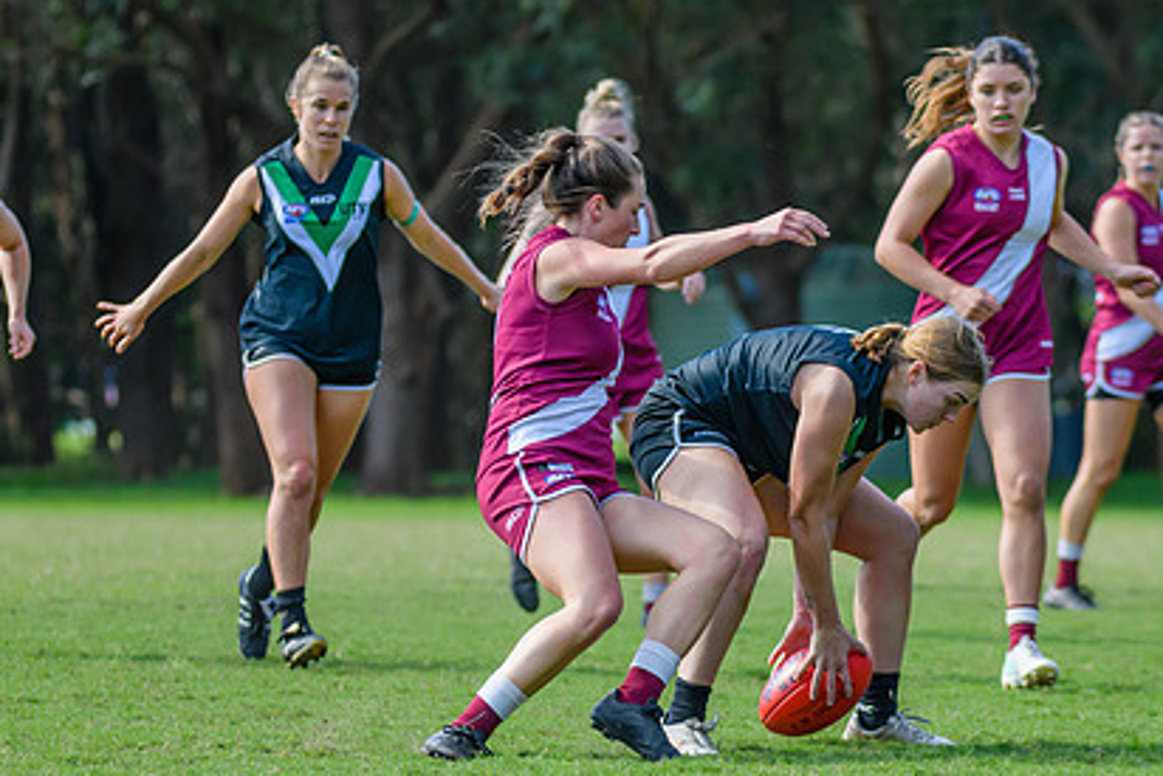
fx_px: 10341
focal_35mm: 320
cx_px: 655
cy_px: 513
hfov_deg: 6.4
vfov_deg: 4.3
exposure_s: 1/1250
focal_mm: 170
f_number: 4.5
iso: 800
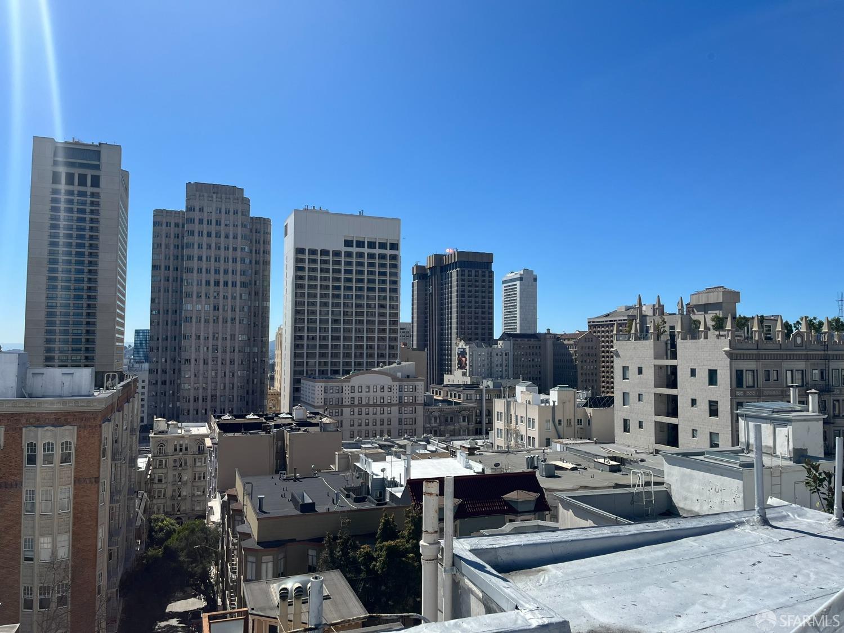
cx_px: 422
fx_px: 634
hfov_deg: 67.3
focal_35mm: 26
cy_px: 316
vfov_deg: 53.1
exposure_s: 1/5076
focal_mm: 5.1
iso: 50
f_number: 1.6
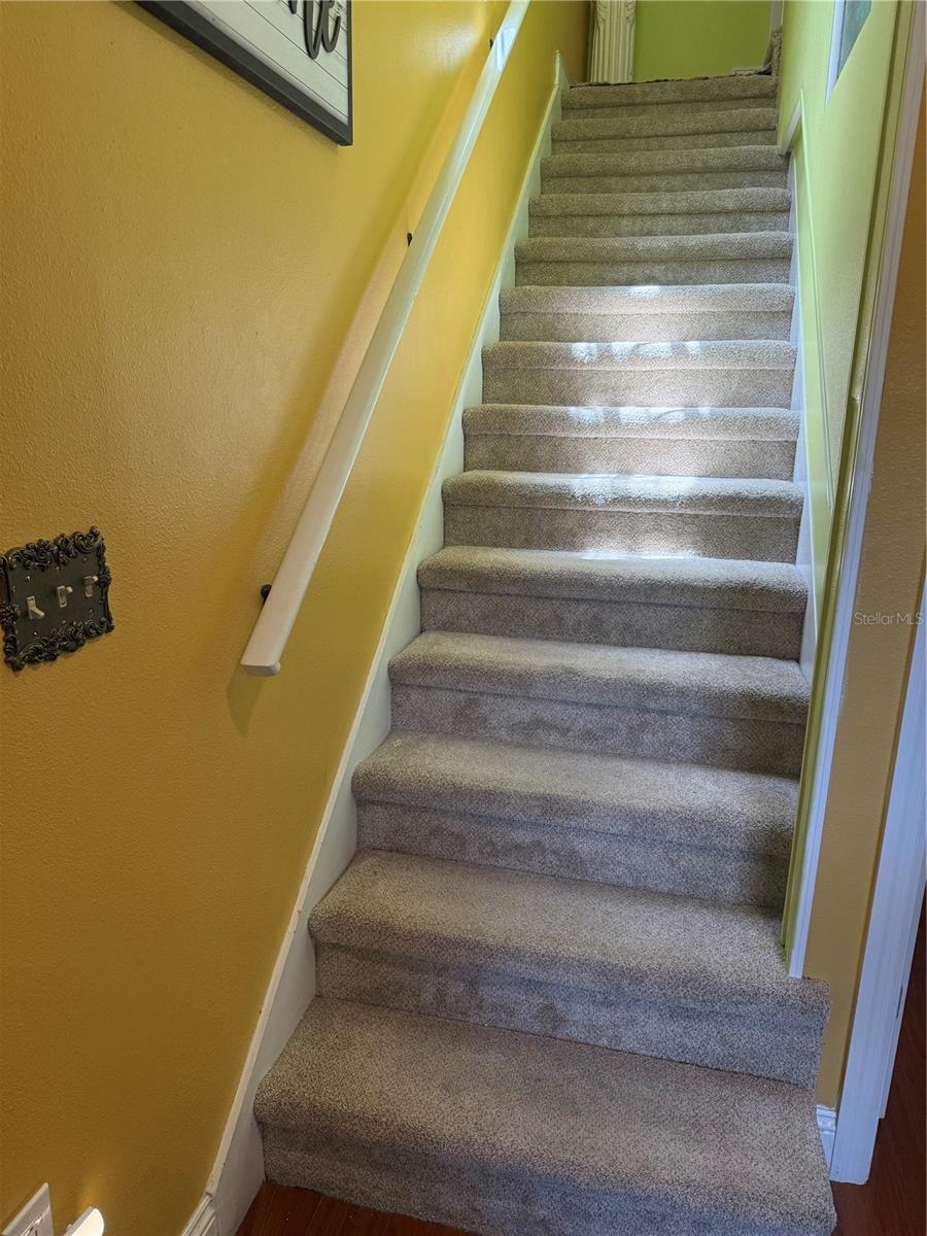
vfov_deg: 71.6
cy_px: 618
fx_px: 857
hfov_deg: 56.8
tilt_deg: -14.0
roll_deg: -1.0
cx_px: 464
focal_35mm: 24
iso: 200
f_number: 1.78
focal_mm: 6.76
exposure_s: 1/211
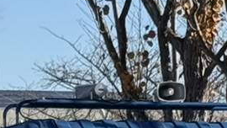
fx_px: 2384
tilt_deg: -1.5
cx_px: -3
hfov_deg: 5.4
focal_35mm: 396
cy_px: 324
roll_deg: +1.1
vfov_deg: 3.0
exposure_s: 1/3891
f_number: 1.78
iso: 100
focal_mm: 6.76
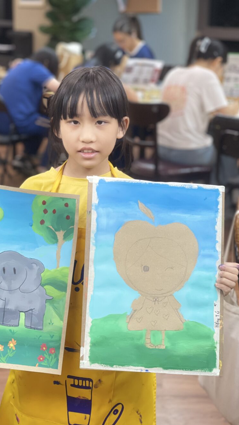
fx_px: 789
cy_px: 213
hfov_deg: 17.2
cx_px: 81
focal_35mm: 70
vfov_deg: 30.2
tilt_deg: -14.5
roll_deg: -0.8
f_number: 2.2
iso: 200
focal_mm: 7.5
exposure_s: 1/121
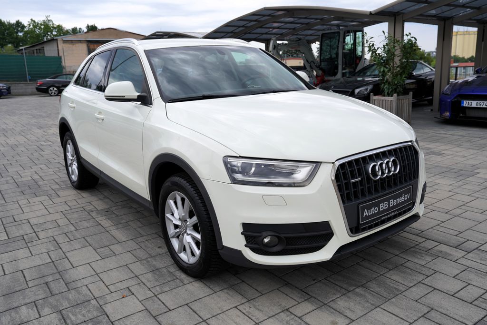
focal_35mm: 29
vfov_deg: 45.0
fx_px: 392
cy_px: 162
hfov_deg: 63.7
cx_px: 244
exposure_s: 1/400
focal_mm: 29
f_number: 4.5
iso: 100
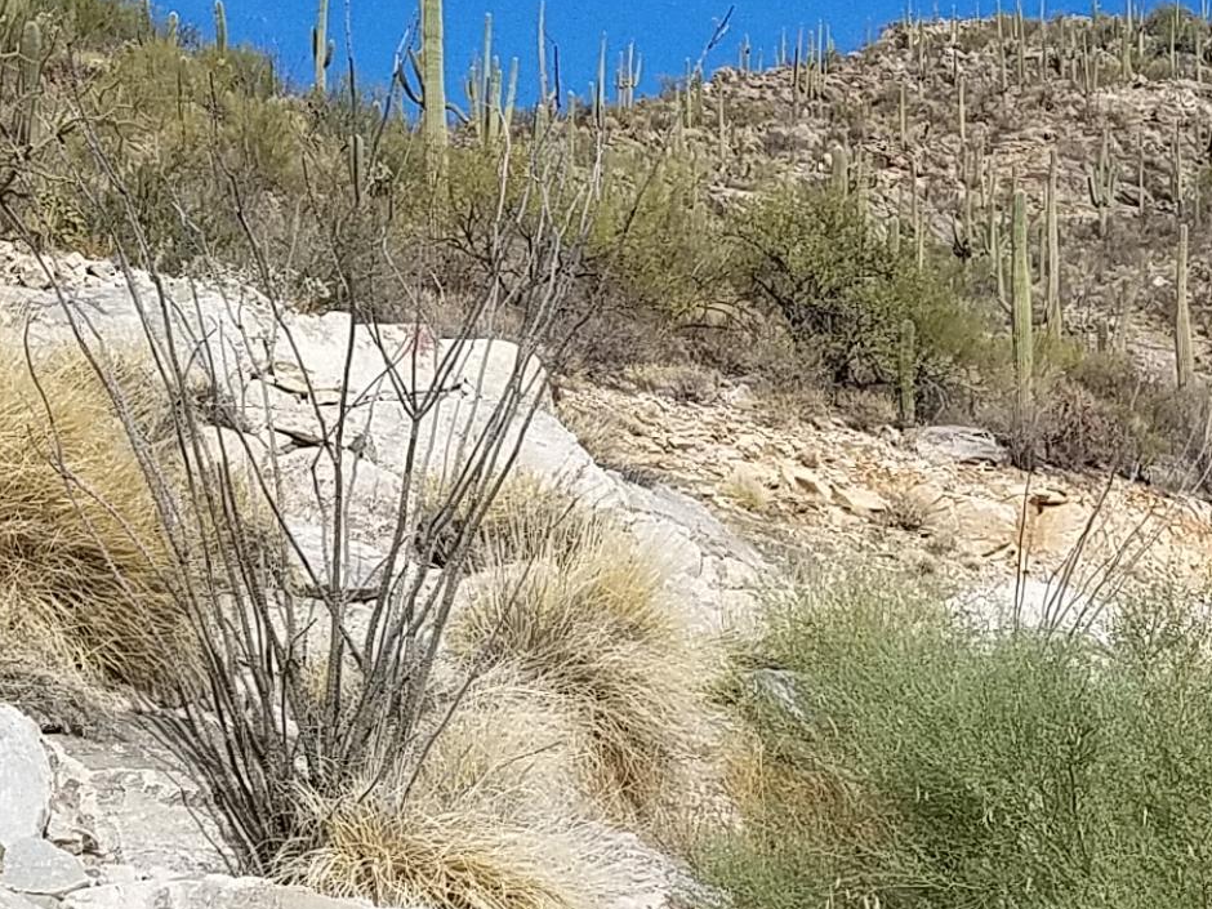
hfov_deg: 22.5
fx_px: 2906
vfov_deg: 17.6
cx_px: 1243
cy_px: 758
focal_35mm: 83
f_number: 1.7
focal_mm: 4.2
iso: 50
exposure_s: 1/3264
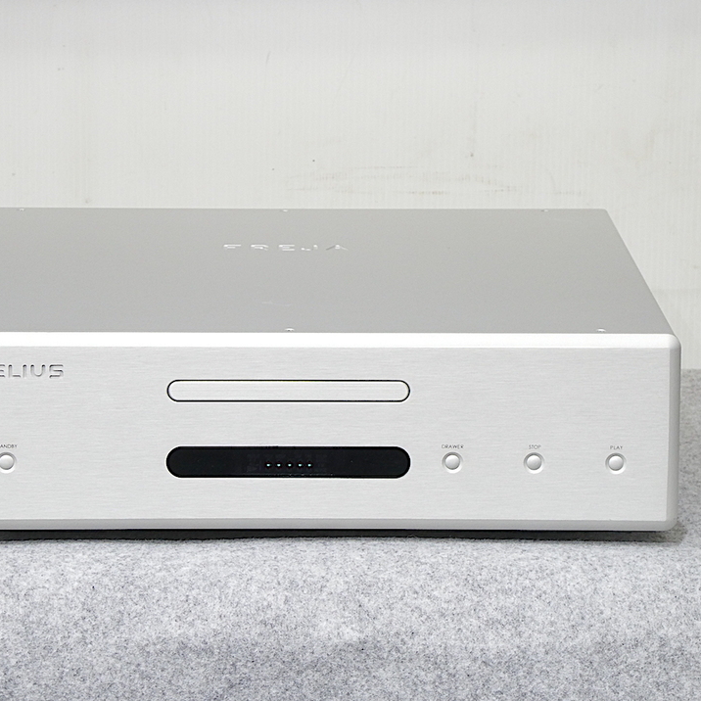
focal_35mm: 160
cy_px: 350
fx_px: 3666
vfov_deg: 10.9
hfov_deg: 10.9
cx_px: 293
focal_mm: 24.2
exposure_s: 1/8
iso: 200
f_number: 5.3
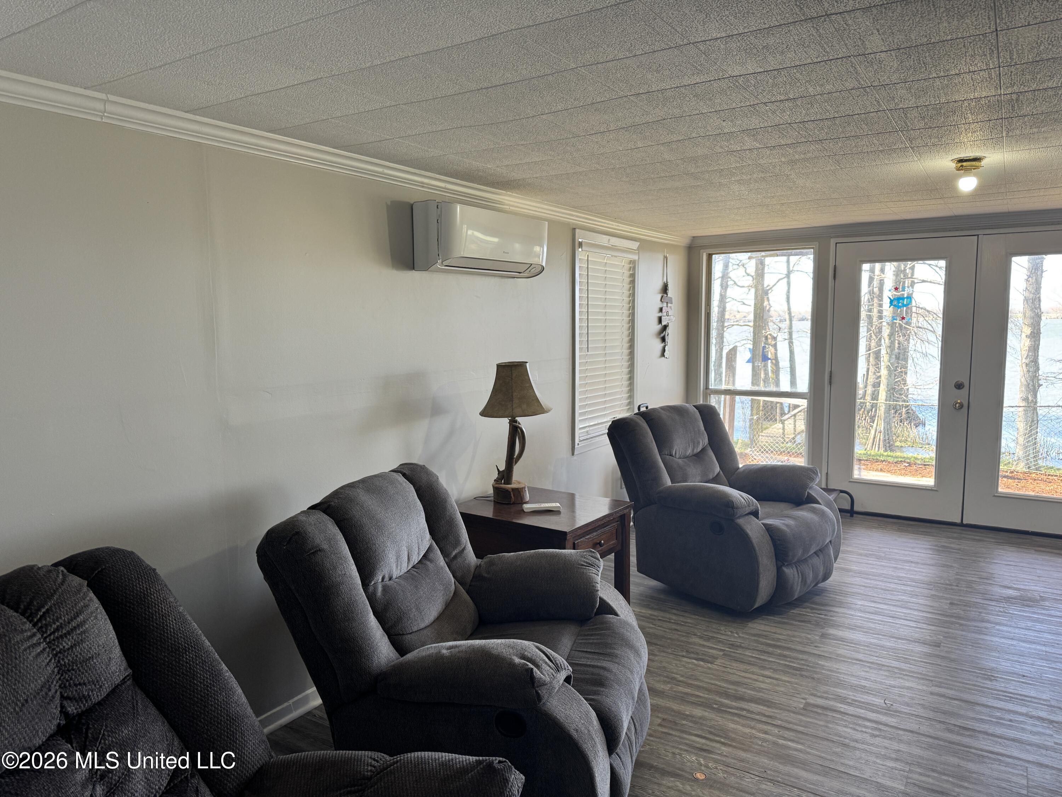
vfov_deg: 56.8
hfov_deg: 71.6
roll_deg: +0.5
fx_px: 736
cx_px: 531
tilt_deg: -6.7
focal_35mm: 24
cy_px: 398
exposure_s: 1/120
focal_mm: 6.76
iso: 125
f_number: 1.78
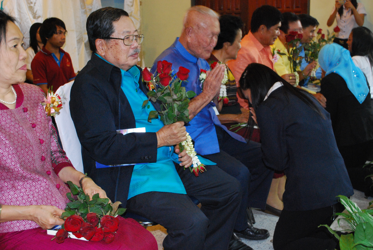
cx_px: 186
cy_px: 125
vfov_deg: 30.9
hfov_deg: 44.9
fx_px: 451
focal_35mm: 44
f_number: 5.6
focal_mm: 29
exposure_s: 1/25
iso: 1600
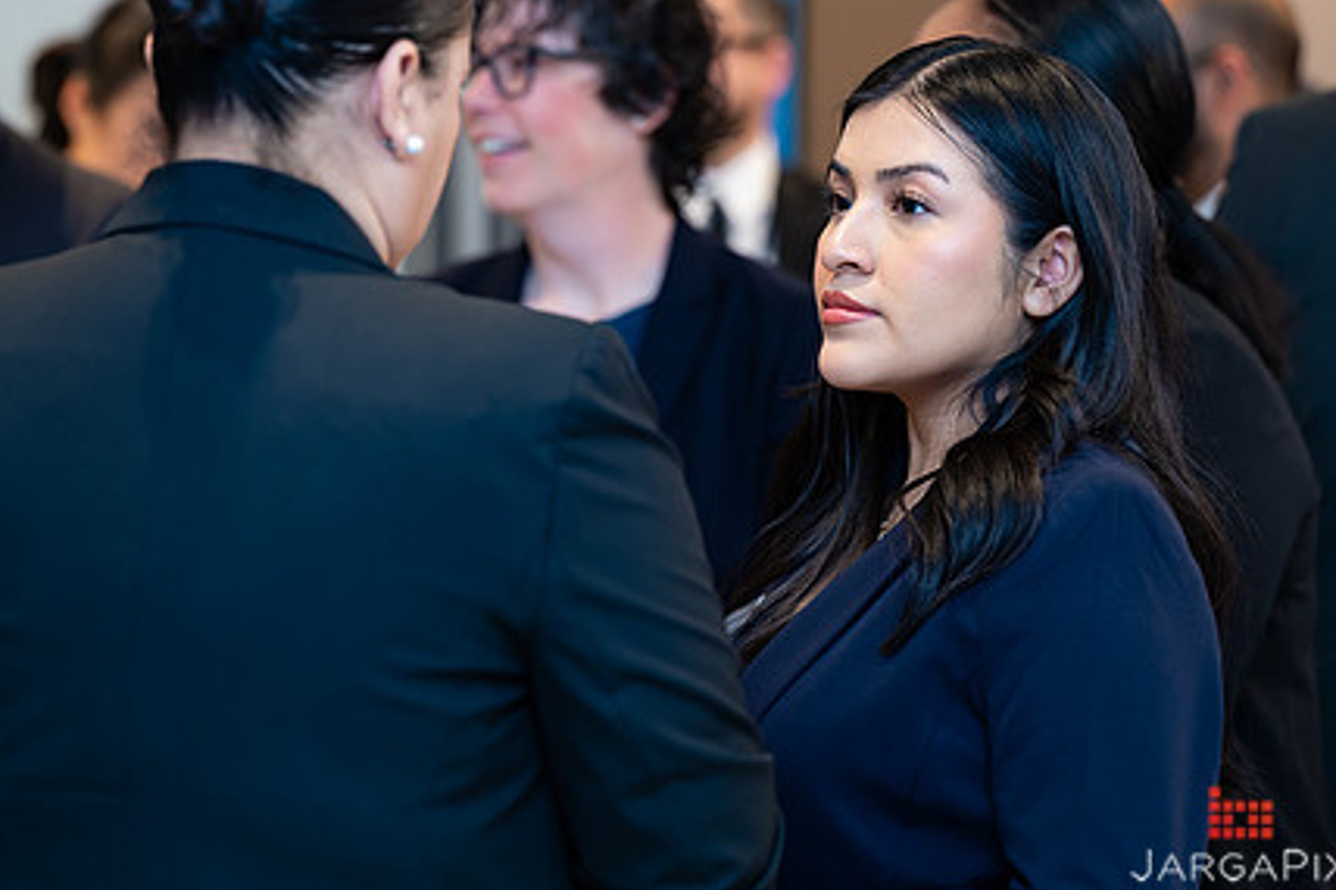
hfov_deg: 14.2
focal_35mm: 144
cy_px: 347
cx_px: 524
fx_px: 5342
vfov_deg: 9.5
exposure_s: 1/160
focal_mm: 104
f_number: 3.2
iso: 400
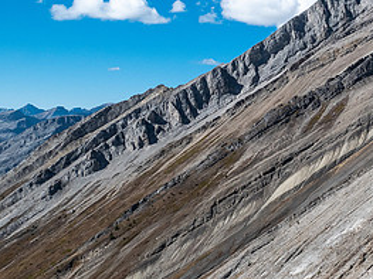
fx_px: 571
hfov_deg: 32.9
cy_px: 206
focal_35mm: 53
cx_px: 383
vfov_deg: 27.2
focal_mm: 12
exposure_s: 1/500
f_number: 8
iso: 200
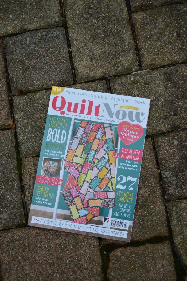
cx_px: 94
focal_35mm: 51
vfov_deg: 38.9
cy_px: 140
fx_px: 398
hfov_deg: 26.4
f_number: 5.6
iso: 100
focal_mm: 34
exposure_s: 1/125
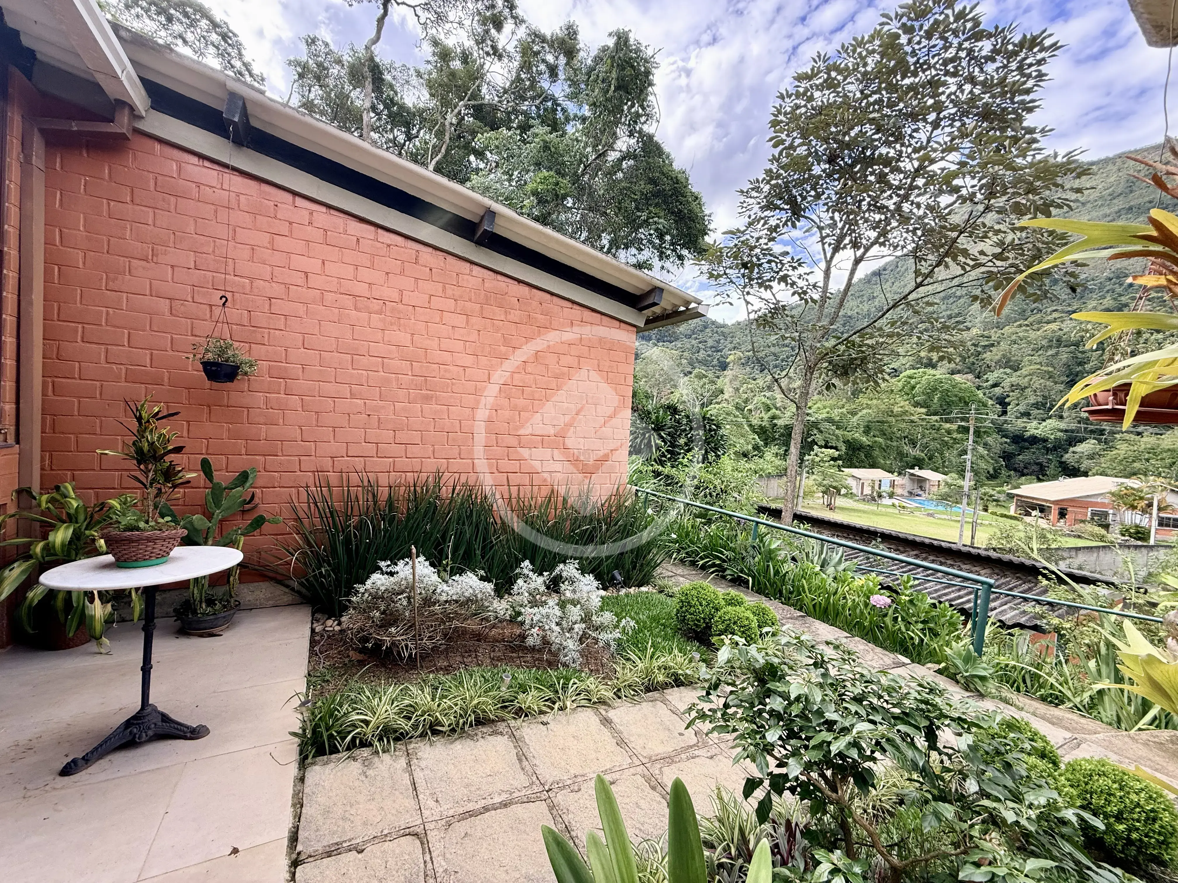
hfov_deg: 102.1
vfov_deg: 85.7
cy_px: 442
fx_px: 476
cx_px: 589
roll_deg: -3.5
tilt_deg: -1.3
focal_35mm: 14
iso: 64
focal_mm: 2.22
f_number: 2.2
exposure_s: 1/379
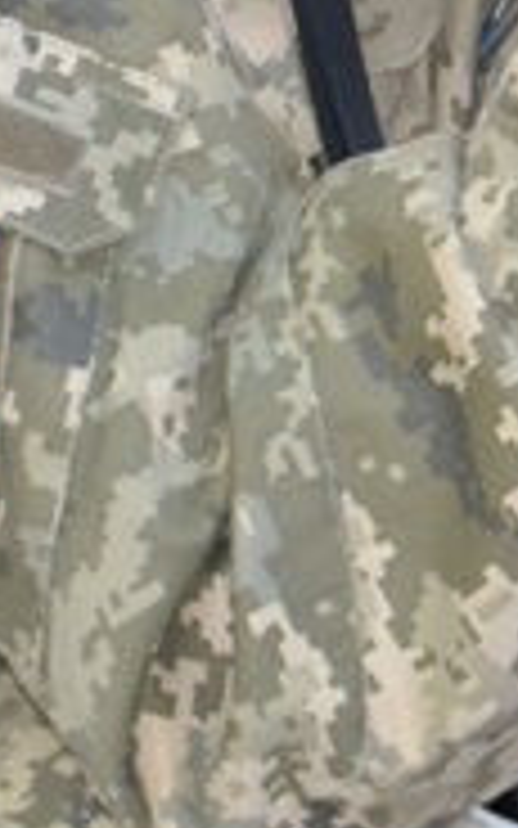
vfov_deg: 7.2
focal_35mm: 292
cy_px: -88
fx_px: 6590
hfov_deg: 4.5
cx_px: 590
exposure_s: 1/60
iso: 2500
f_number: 5.6
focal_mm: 55
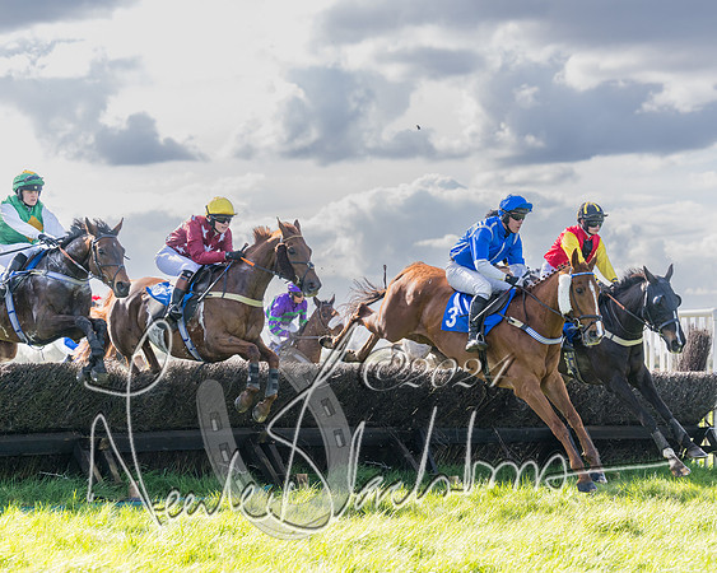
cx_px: 420
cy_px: 288
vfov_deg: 15.4
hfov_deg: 19.2
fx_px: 2119
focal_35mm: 100
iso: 400
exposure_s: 1/2000
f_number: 4
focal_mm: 88
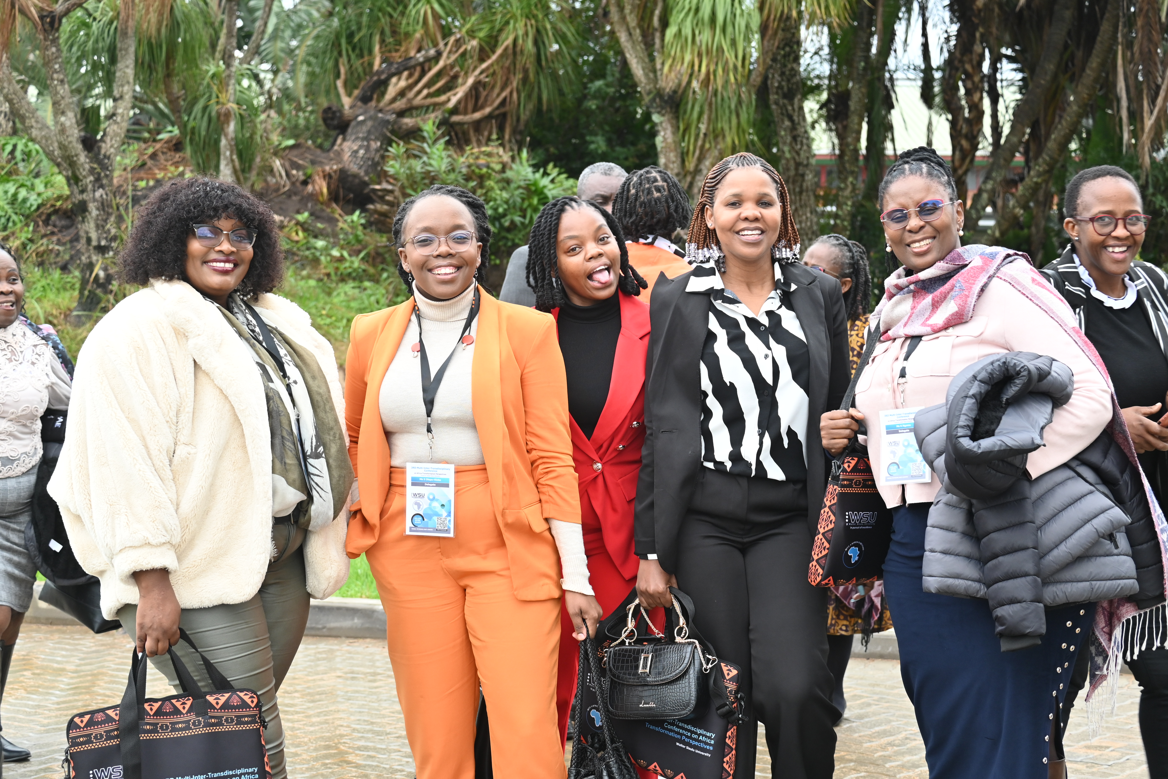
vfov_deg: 18.2
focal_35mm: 75
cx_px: 584
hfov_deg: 27.0
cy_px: 390
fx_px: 2433
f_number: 4.5
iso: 400
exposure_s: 1/160
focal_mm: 50
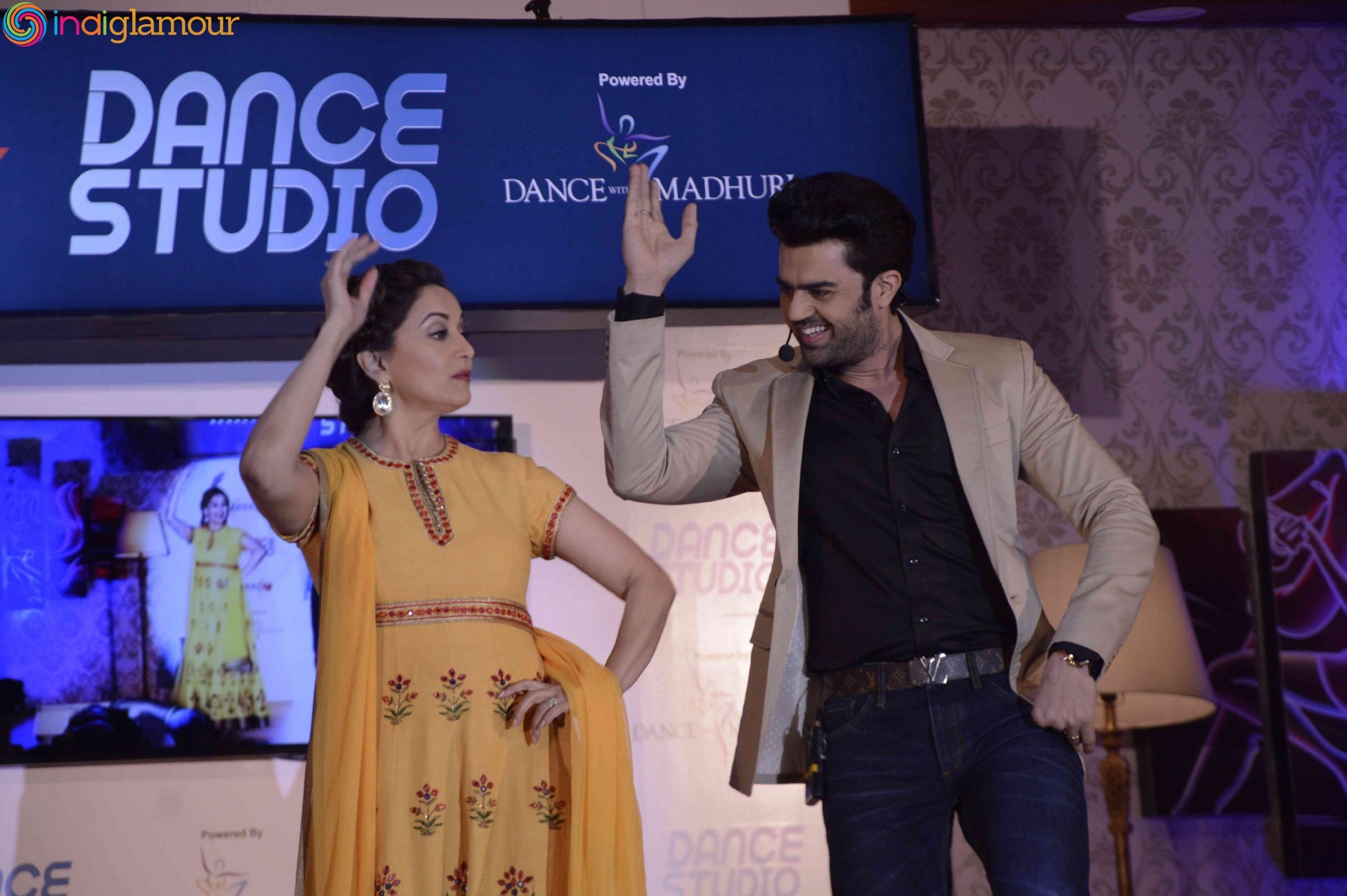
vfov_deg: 8.7
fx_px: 5888
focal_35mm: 158
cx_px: 674
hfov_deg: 13.1
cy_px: 448
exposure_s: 1/160
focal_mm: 105
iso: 800
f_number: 6.3
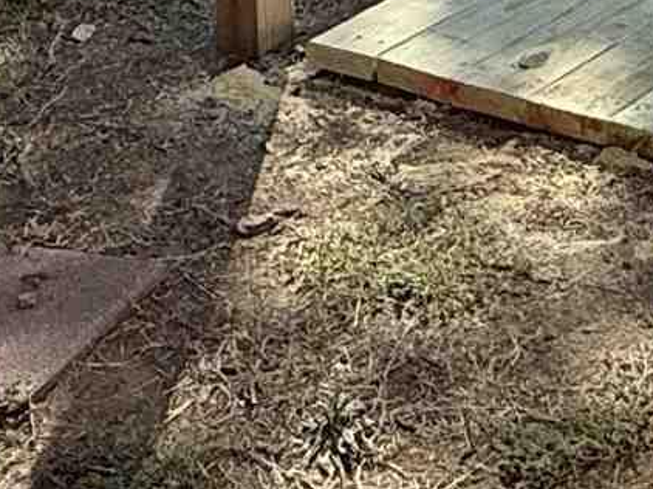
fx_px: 1923
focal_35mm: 102
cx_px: 798
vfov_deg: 12.6
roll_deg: +0.2
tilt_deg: -6.7
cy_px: -520
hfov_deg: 18.2
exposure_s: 1/1211
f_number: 2.2
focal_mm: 2.22
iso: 64
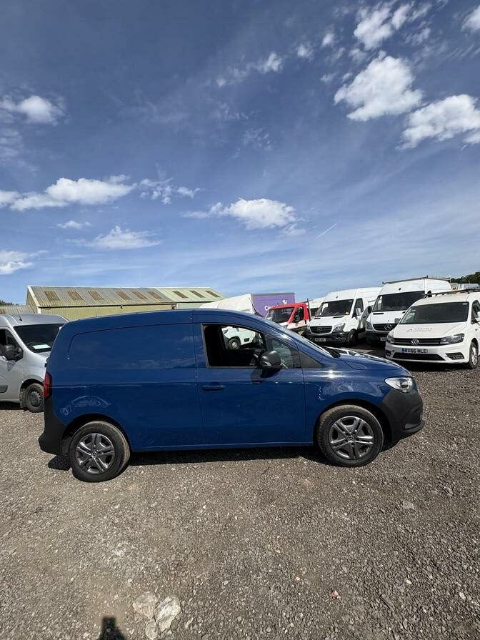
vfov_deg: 102.1
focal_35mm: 14
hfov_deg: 85.7
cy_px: 320
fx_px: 259
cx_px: 240
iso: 50
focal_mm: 2.22
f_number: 2.2
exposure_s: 1/2342
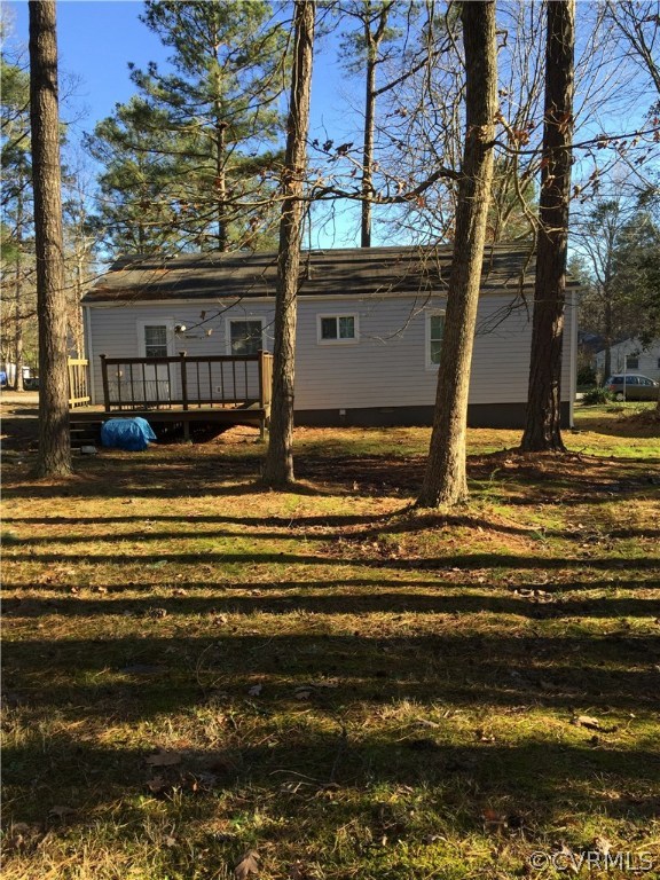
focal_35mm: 29
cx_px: 330
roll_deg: +2.0
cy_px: 440
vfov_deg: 61.7
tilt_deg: -5.3
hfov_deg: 48.2
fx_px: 737
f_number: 2.2
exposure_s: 1/476
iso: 32
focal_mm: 4.15
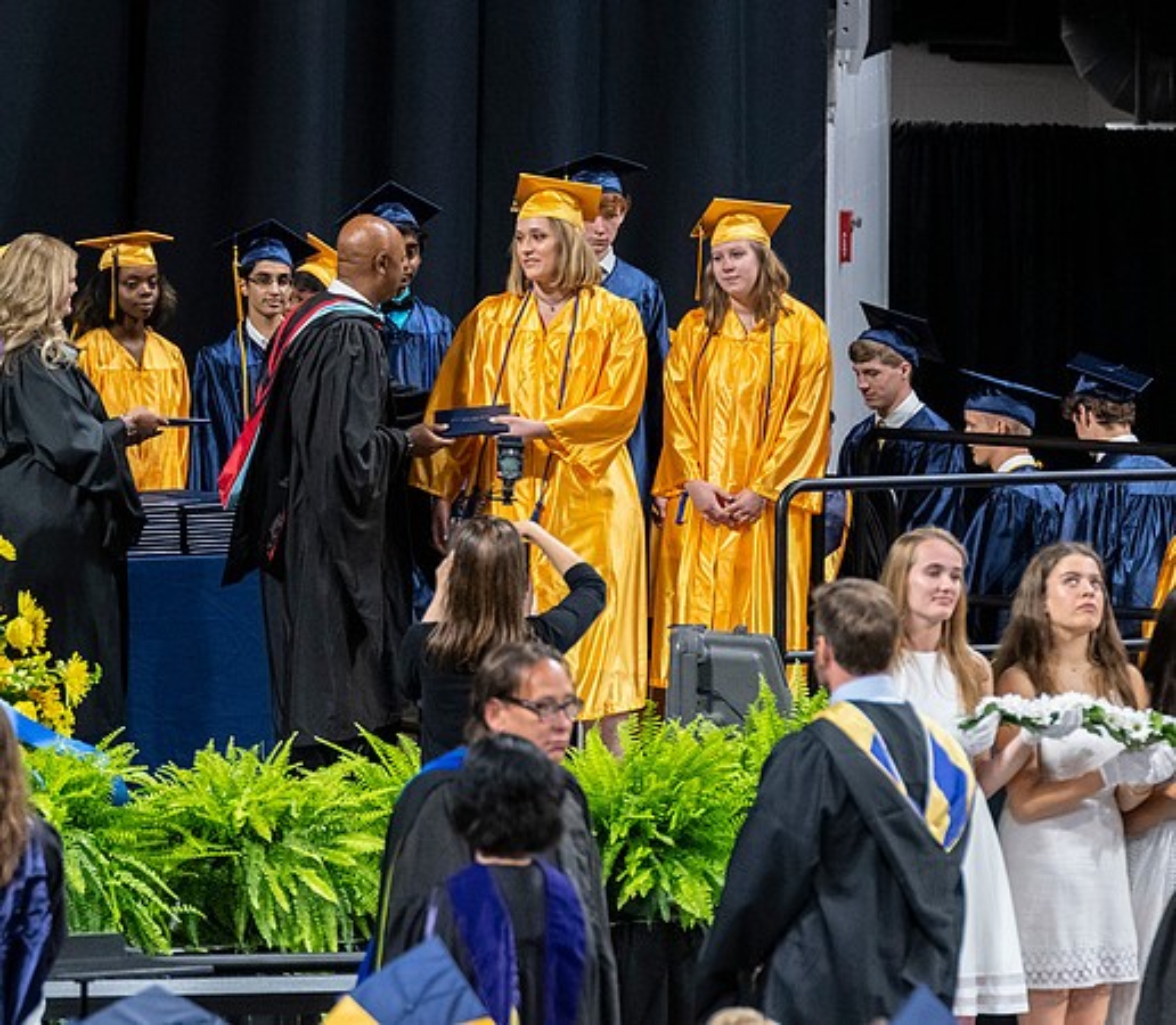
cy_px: 462
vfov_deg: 4.1
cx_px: 261
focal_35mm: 400
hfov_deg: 4.7
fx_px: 14429
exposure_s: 1/200
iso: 2000
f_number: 4
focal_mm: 190
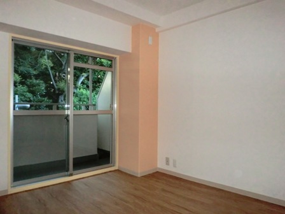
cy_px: 107
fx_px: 214
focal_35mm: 26
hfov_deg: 67.3
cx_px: 142
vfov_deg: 53.1
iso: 400
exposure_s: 1/60
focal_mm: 4.7
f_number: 2.8
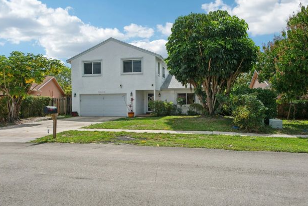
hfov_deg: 71.5
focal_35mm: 25
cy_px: 107
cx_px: 154
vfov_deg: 51.3
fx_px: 214
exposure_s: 1/500
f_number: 9
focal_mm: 24
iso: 200
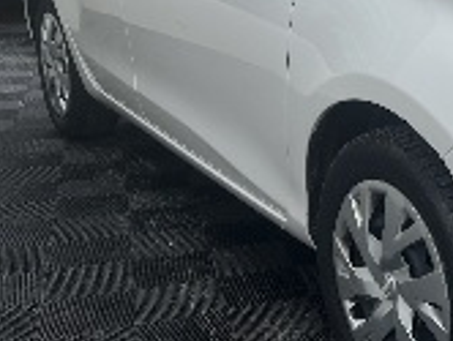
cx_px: 565
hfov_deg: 26.1
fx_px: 852
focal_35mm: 65
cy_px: 134
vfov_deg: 22.6
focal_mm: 5.7
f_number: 1.5
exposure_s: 1/1597
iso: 50
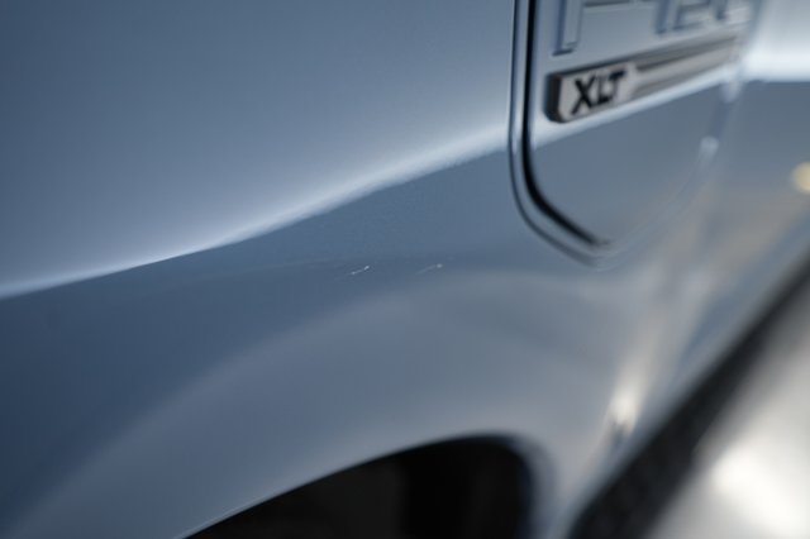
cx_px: 405
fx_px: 562
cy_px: 270
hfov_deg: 71.5
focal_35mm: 25
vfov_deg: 51.2
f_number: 2.8
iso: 320
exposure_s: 1/30
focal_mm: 25
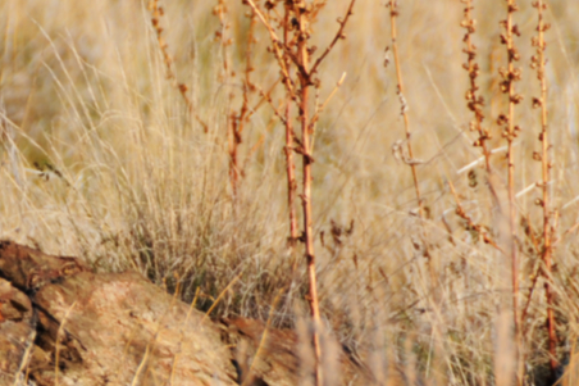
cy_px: 168
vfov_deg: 2.1
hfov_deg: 3.1
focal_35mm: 664
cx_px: 15
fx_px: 10675
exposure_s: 1/1250
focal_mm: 200
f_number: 5.6
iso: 320
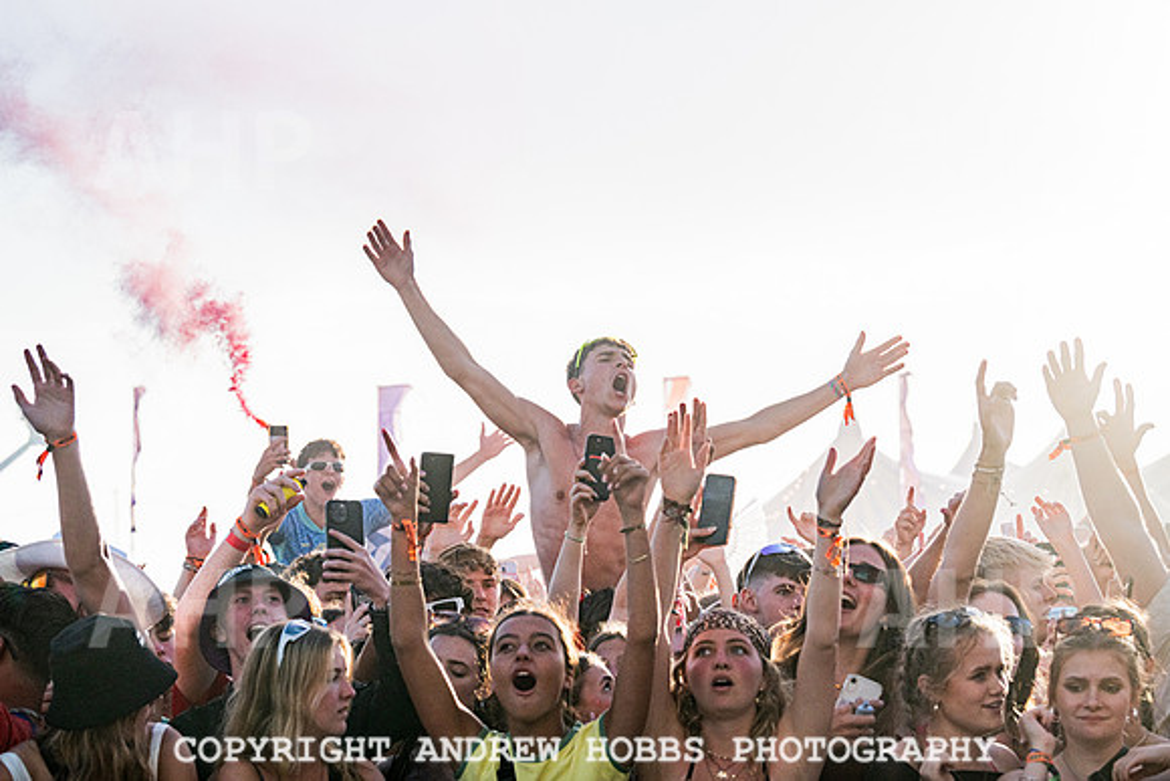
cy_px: 390
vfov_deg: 14.0
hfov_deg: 20.8
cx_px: 585
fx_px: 3186
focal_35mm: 98
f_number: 5.6
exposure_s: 1/4000
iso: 320
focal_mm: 98
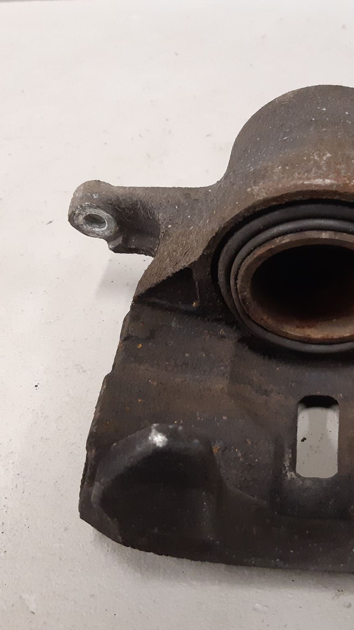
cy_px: 316
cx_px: 269
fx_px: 634
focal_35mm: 38
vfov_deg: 52.8
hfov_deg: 30.6
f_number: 1.7
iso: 250
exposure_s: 1/50
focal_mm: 3.93
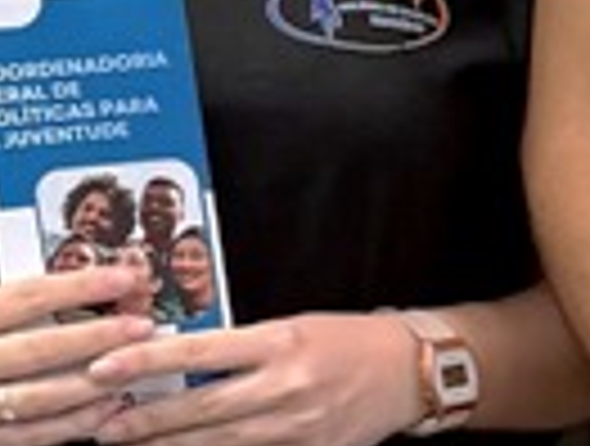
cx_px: 1207
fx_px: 2495
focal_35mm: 146
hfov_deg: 11.9
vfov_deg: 9.8
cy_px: -279
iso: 200
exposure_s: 1/60
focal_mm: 6.76
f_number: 1.78
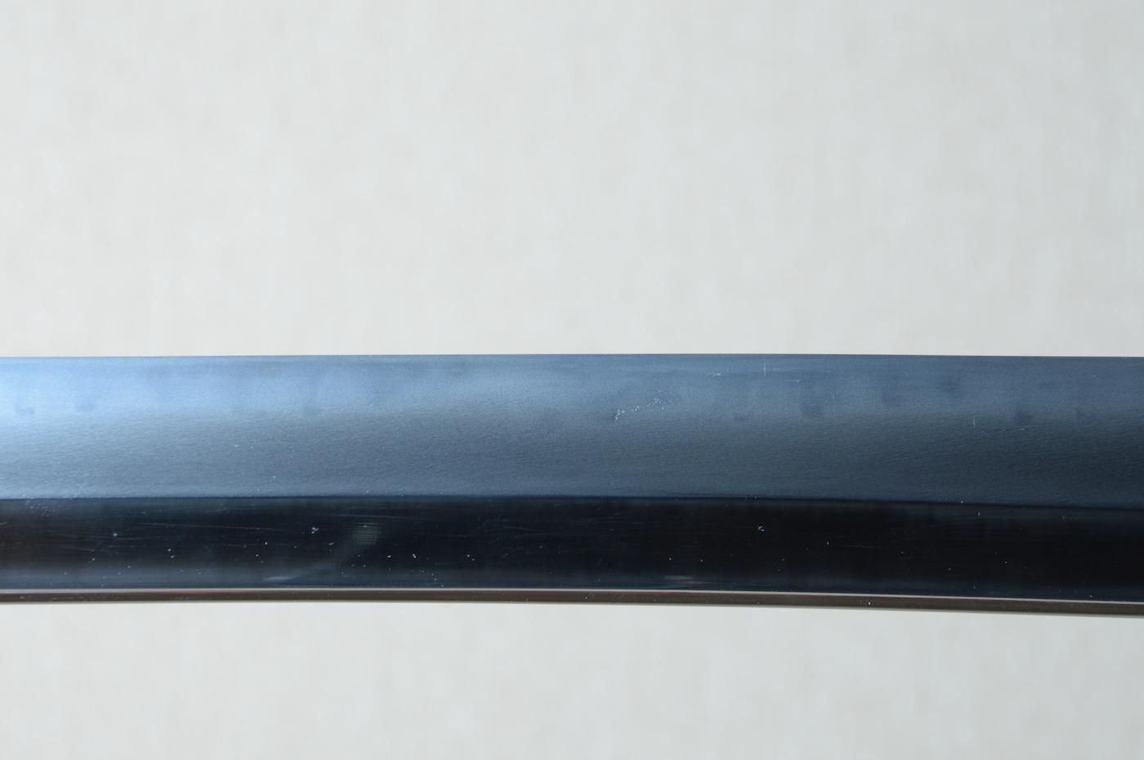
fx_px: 4286
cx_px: 572
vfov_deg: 10.1
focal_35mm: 135
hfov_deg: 15.2
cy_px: 380
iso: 400
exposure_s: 1/2
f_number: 11
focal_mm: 90
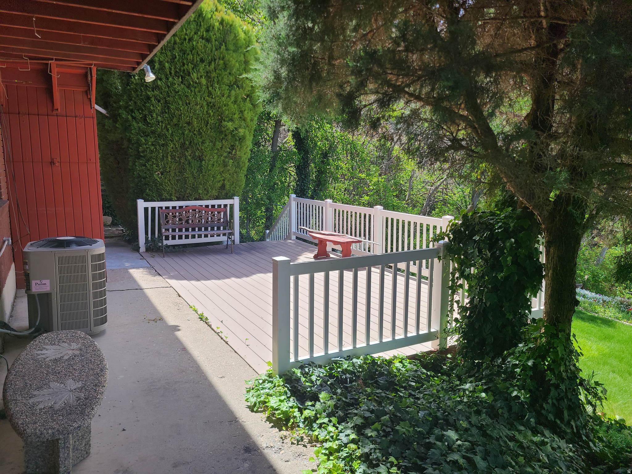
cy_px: 237
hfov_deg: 67.3
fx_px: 475
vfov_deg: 53.1
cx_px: 316
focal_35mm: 26
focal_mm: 5.4
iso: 40
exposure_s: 1/1093
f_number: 1.8
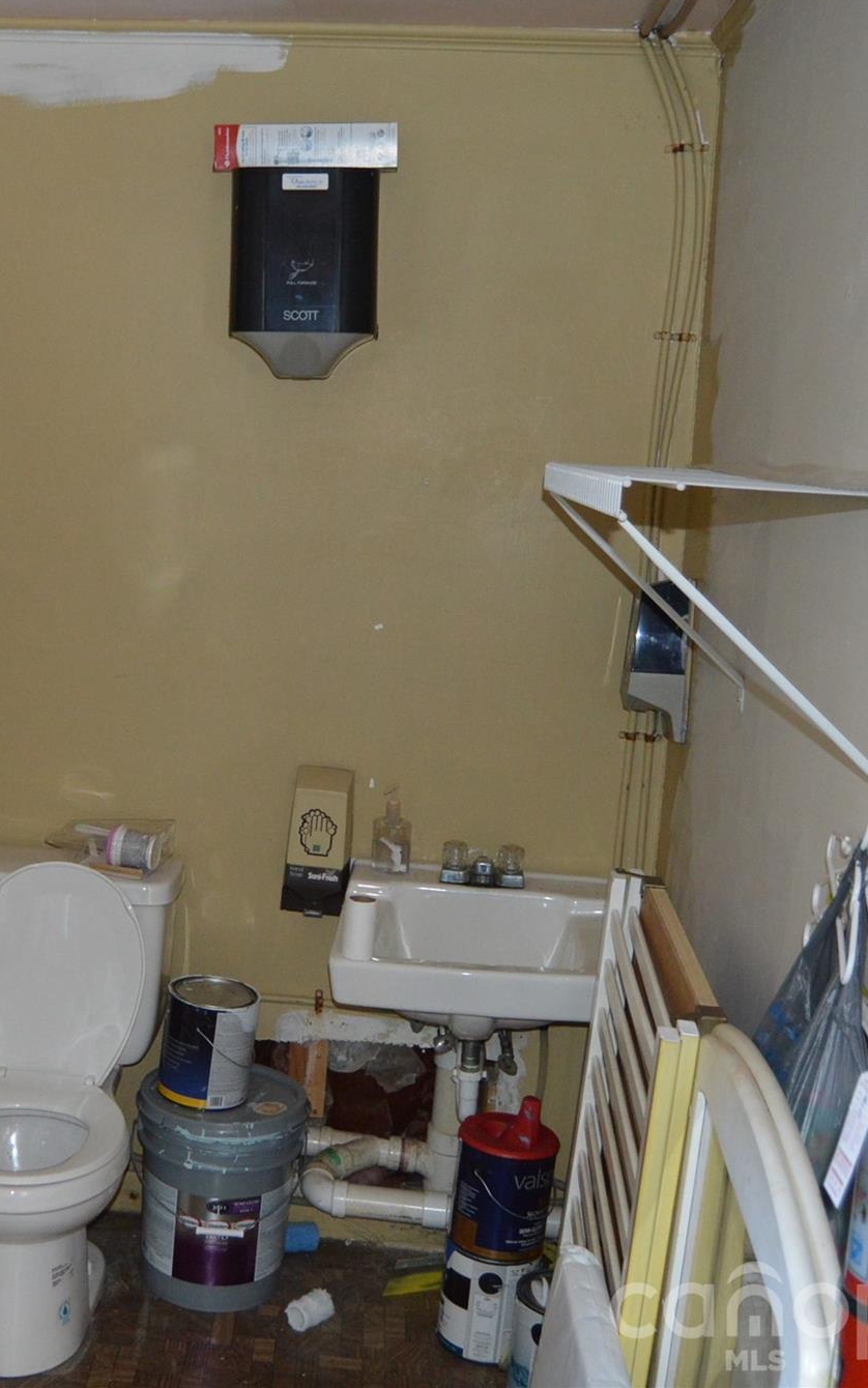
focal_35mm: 42
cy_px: 684
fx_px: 1589
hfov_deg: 29.8
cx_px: 172
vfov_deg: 47.2
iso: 1400
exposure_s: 1/60
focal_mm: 18
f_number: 3.5
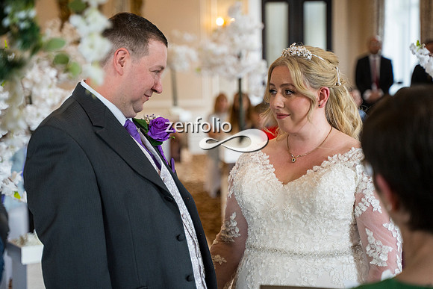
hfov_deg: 25.9
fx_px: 942
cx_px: 209
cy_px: 139
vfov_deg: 17.4
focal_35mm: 78
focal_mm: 75
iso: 1600
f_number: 2.8
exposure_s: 1/320
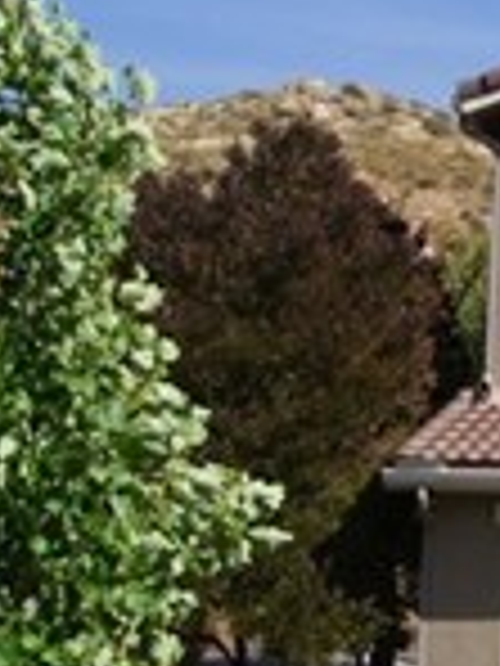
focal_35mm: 150
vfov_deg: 13.2
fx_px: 2889
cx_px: 1410
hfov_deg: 8.5
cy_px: 358
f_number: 13
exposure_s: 1/125
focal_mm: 24
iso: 100
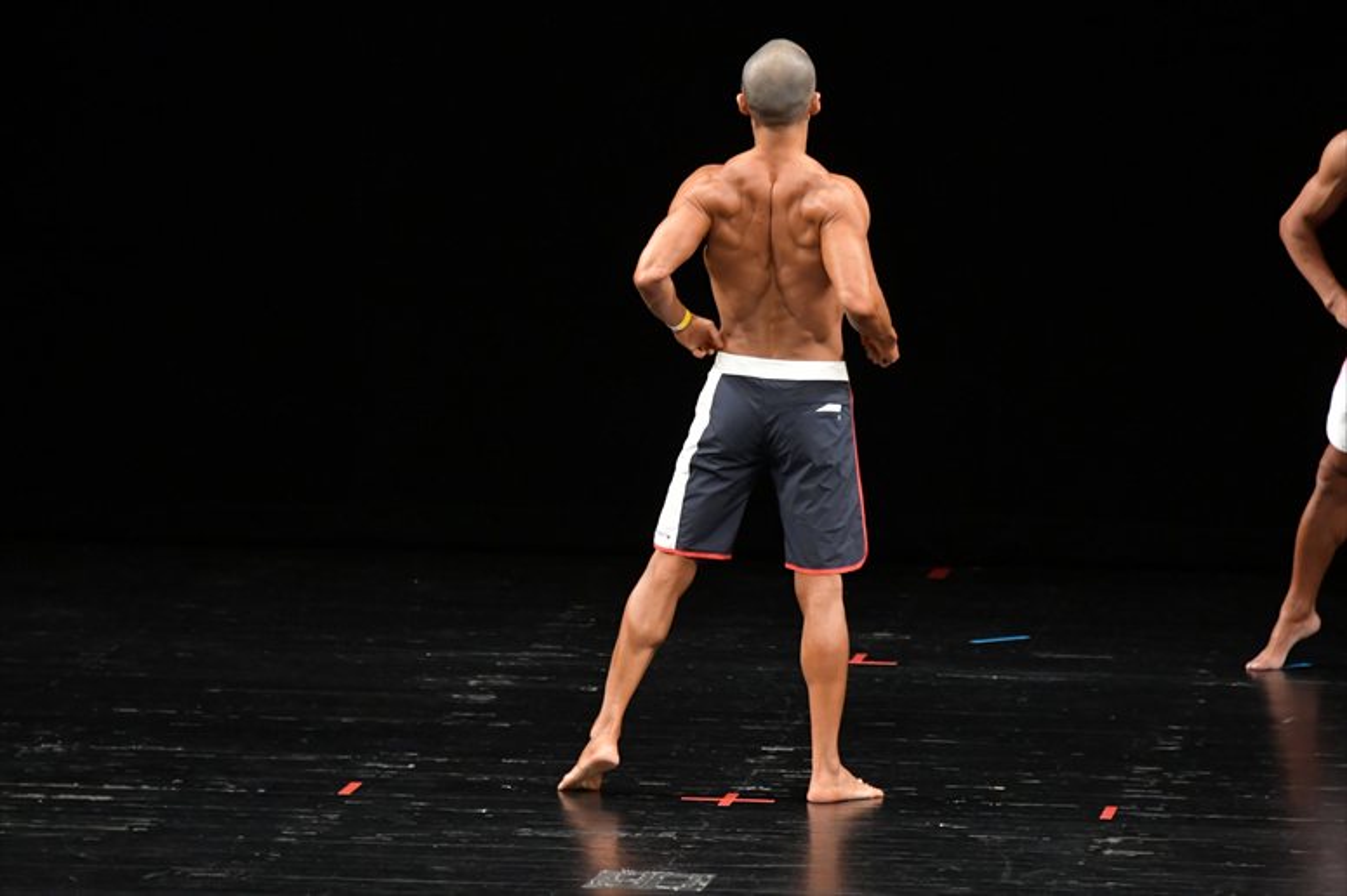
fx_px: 10098
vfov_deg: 5.1
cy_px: 448
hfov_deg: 7.6
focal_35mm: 270
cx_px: 674
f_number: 5.6
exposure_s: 1/400
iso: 3200
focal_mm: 180
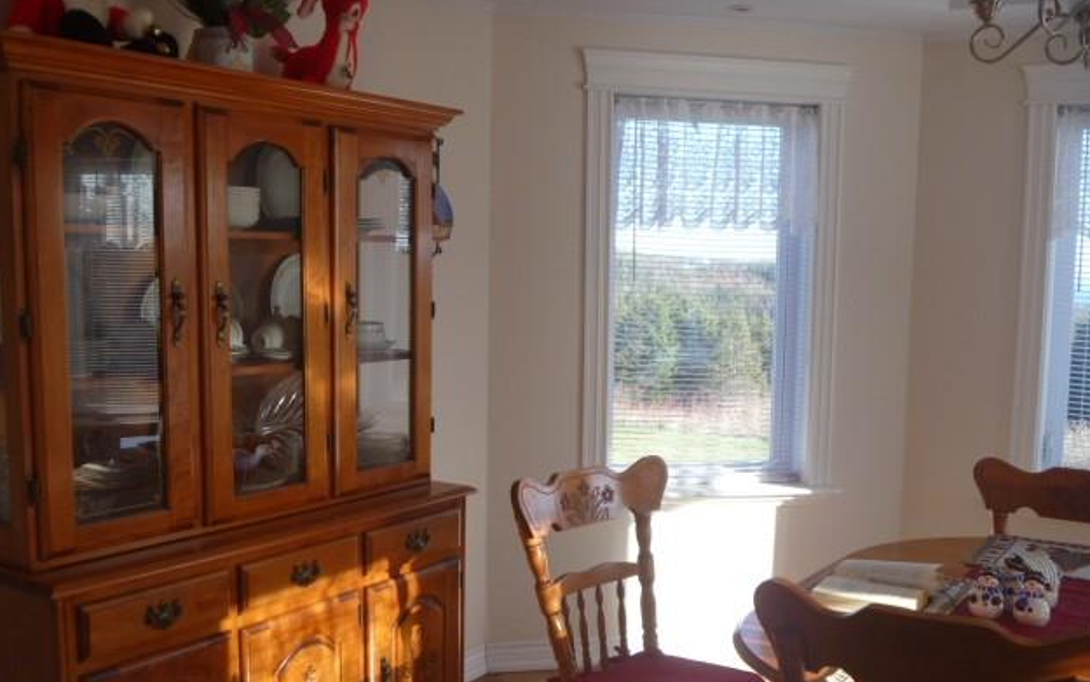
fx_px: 1129
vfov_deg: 33.5
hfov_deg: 51.5
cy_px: 406
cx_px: 539
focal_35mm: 38
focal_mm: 6.3
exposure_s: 1/80
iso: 80
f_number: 3.5
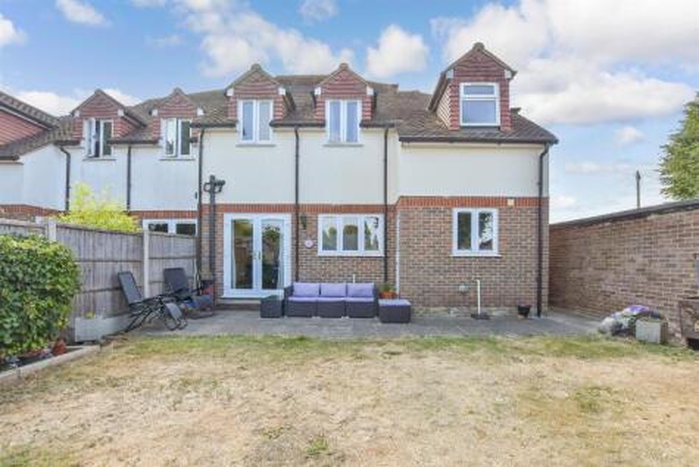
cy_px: 234
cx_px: 350
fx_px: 291
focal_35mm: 15
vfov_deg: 77.4
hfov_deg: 100.4
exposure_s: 1/250
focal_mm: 10
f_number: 8
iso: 320
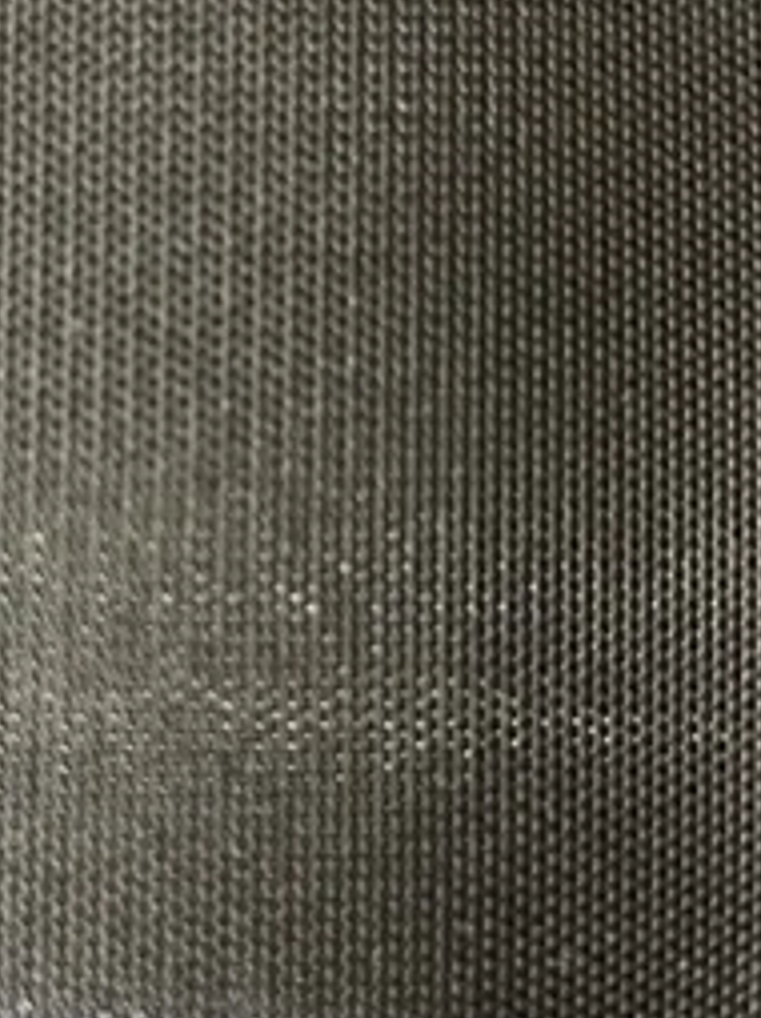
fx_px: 1204
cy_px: 337
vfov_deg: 45.1
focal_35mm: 41
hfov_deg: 34.2
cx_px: 172
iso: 800
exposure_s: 1/24
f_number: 1.6
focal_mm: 4.2
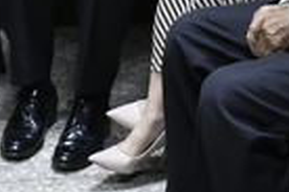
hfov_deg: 13.2
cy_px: -77
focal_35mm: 156
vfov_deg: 8.6
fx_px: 1252
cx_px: 159
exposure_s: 1/160
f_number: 5.6
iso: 5000
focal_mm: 24
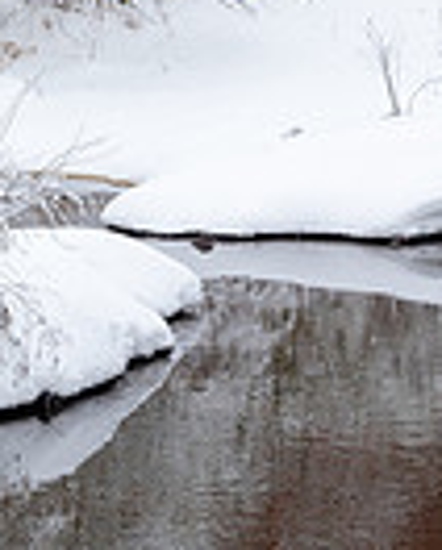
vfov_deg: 9.1
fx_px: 3393
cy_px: -154
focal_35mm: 208
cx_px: 154
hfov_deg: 7.4
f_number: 13
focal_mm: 65
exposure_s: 1/80
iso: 100
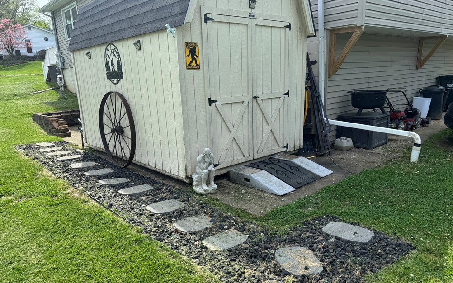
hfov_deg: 70.4
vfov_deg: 47.3
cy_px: 171
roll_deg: +3.1
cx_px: 226
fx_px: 321
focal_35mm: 26
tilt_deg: -16.4
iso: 80
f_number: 1.78
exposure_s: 1/1678
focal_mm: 6.76
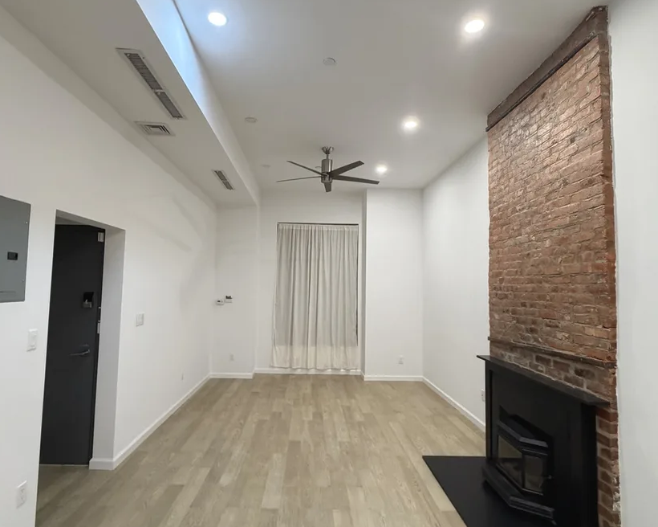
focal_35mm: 15
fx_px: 292
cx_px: 315
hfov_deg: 96.7
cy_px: 264
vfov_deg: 84.0
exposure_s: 1/59
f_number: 2.2
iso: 400
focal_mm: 2.22
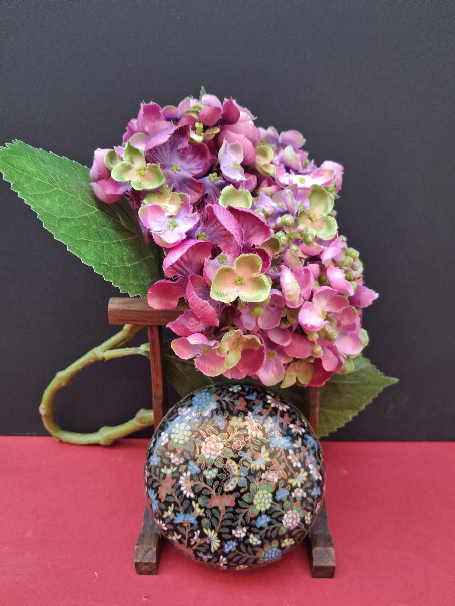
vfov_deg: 65.3
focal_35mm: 27
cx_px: 228
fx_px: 473
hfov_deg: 51.4
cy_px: 303
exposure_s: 1/120
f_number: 1.8
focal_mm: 4
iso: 100
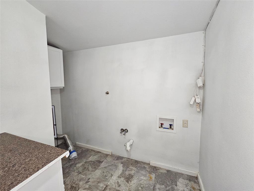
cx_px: 127
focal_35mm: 13
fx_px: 95
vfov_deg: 89.9
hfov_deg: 106.2
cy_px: 96
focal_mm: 2.2
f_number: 2.2
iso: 400
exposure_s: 1/60
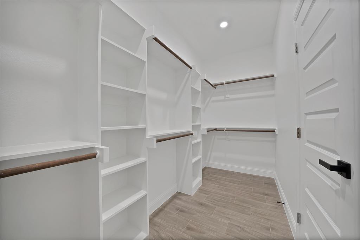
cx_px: 180
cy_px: 120
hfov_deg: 112.6
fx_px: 120
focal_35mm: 12
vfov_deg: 90.1
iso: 640
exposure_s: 1/4
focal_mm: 12
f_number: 9
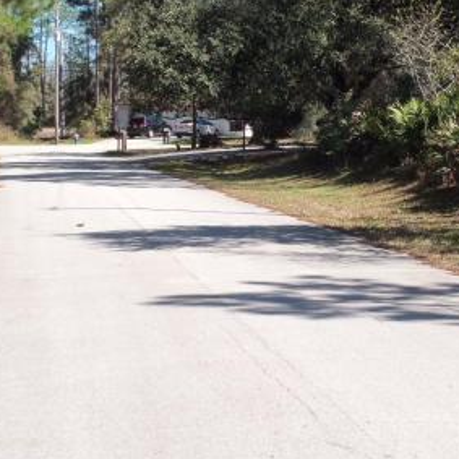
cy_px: 117
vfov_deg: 19.8
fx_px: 1305
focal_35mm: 87
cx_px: 381
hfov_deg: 19.7
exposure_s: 1/400
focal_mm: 8.7
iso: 80
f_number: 3.9
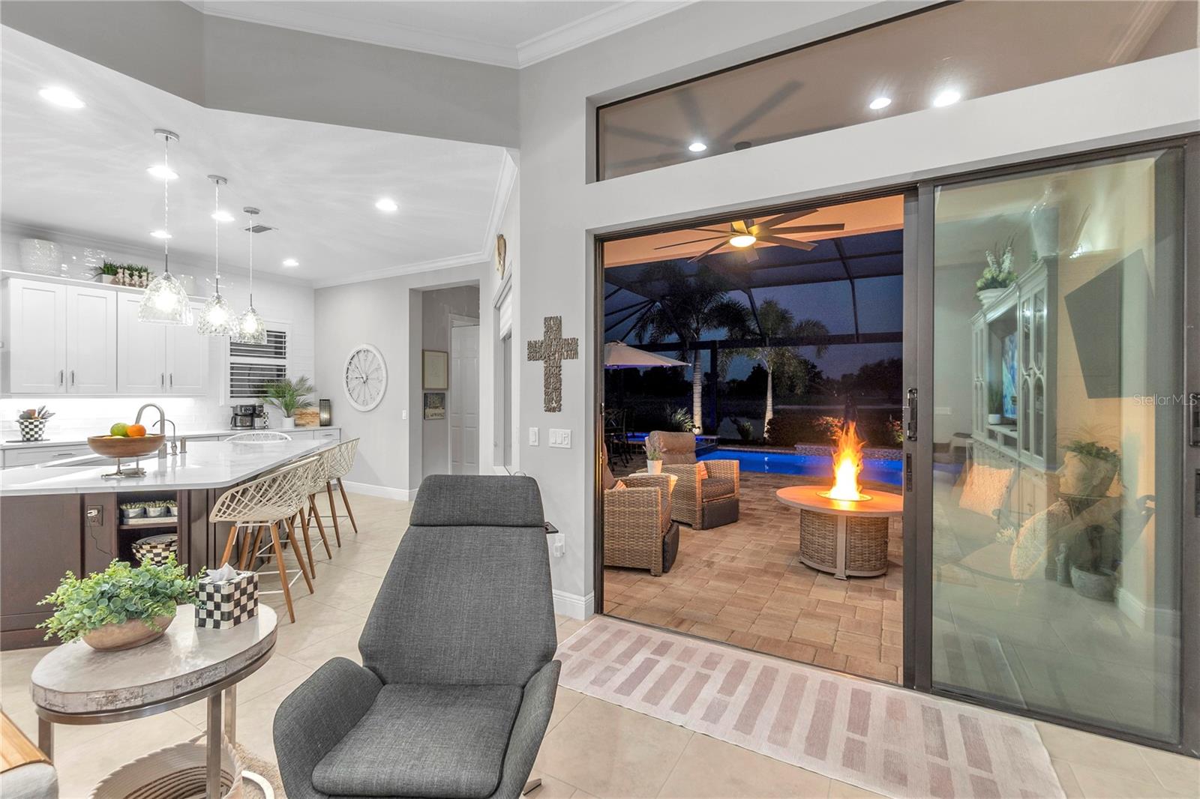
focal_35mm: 15
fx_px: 500
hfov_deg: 100.4
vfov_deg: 77.3
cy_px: 400
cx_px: 600
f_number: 8
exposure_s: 1/2
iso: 100
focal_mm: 10
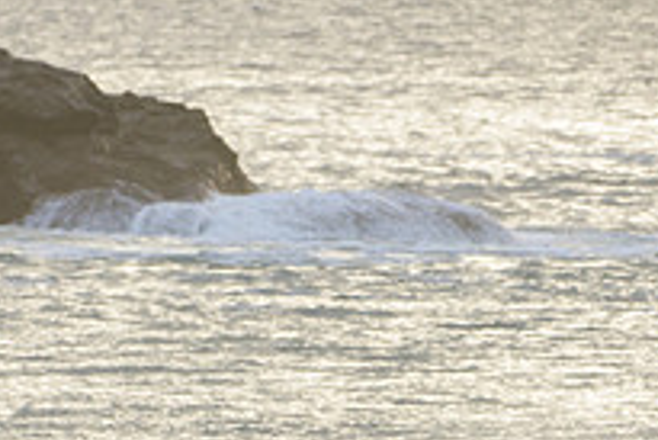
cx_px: 199
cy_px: 554
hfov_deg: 1.4
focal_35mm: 1425
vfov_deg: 1.0
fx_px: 26063
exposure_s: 1/1000
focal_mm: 500
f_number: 5.6
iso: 220
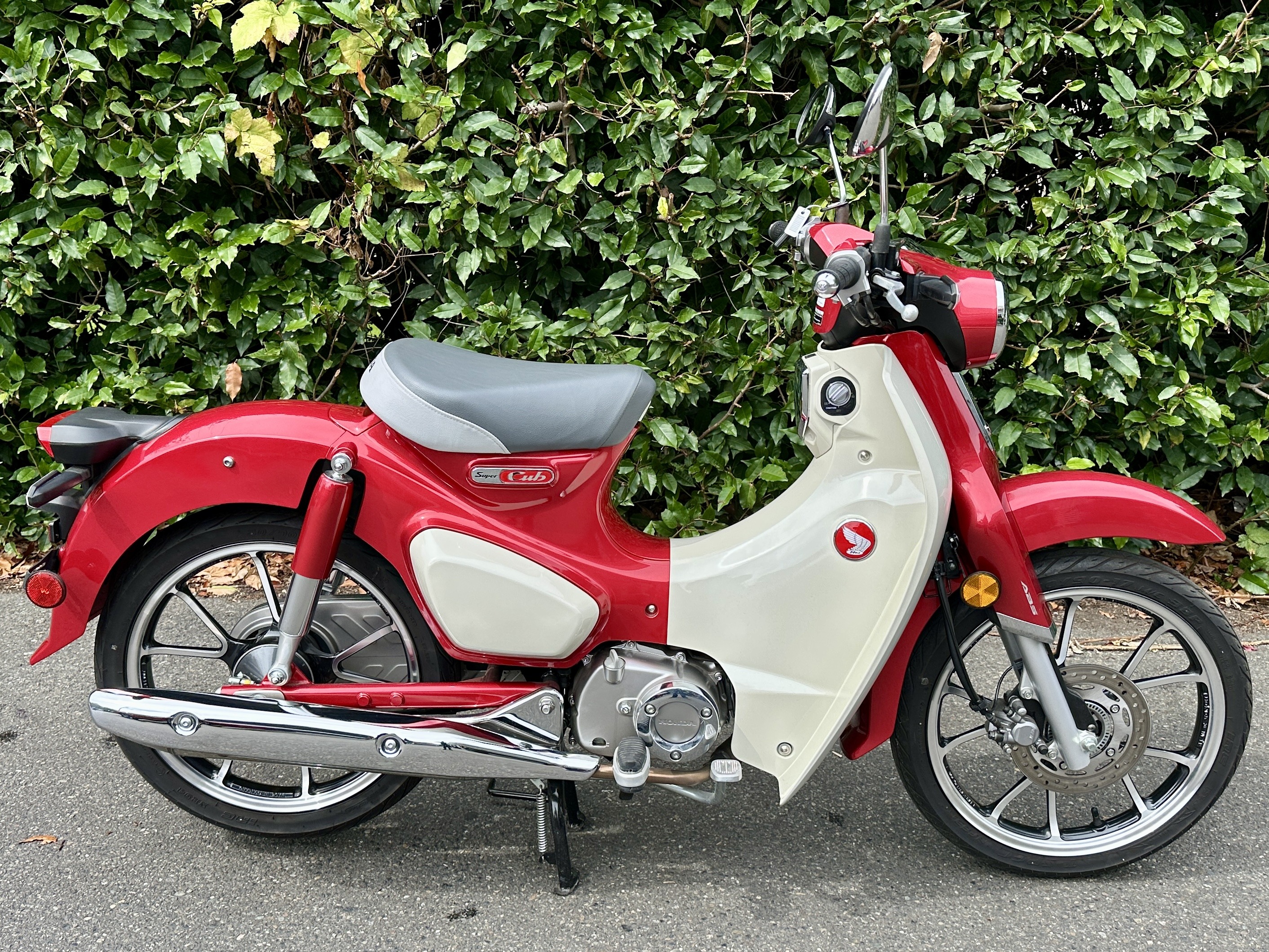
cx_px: 634
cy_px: 476
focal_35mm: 24
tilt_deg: -15.1
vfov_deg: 56.8
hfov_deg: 71.6
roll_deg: +0.2
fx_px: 880
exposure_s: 1/1880
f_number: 1.78
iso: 80
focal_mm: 6.86
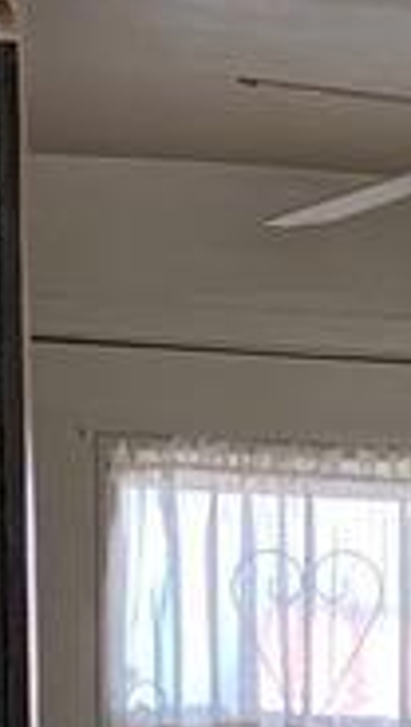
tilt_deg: -9.9
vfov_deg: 9.9
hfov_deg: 5.9
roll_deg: -2.6
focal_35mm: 197
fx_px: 3803
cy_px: 1600
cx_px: 984
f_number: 1.8
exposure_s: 1/60
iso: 100
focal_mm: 4.25
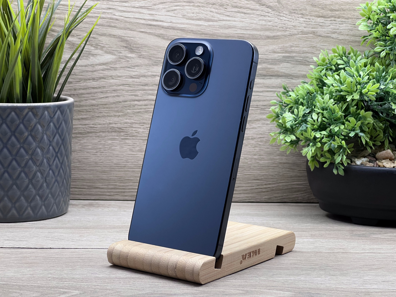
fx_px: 881
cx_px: 198
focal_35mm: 77
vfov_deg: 19.1
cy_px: 148
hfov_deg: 25.3
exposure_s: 1/99
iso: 100
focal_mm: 9
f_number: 2.8
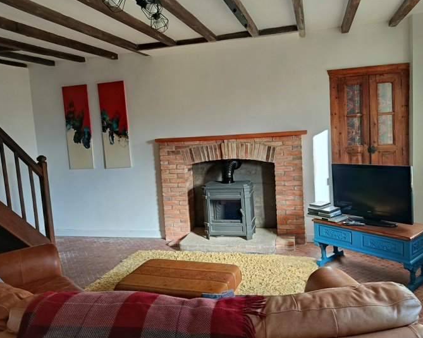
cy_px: 163
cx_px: 226
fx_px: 350
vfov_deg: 51.5
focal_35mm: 28
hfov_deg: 62.2
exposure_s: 1/100
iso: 159
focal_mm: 5.24
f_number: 1.7
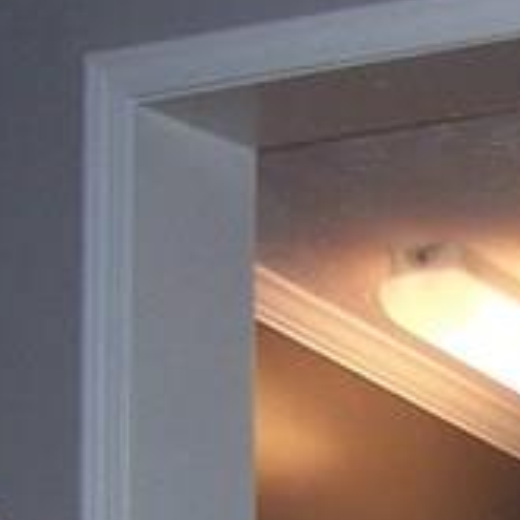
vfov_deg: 8.4
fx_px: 3365
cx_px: 1374
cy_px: 1075
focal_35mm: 198
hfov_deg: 8.0
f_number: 2.8
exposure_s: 1/60
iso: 125
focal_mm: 6.2
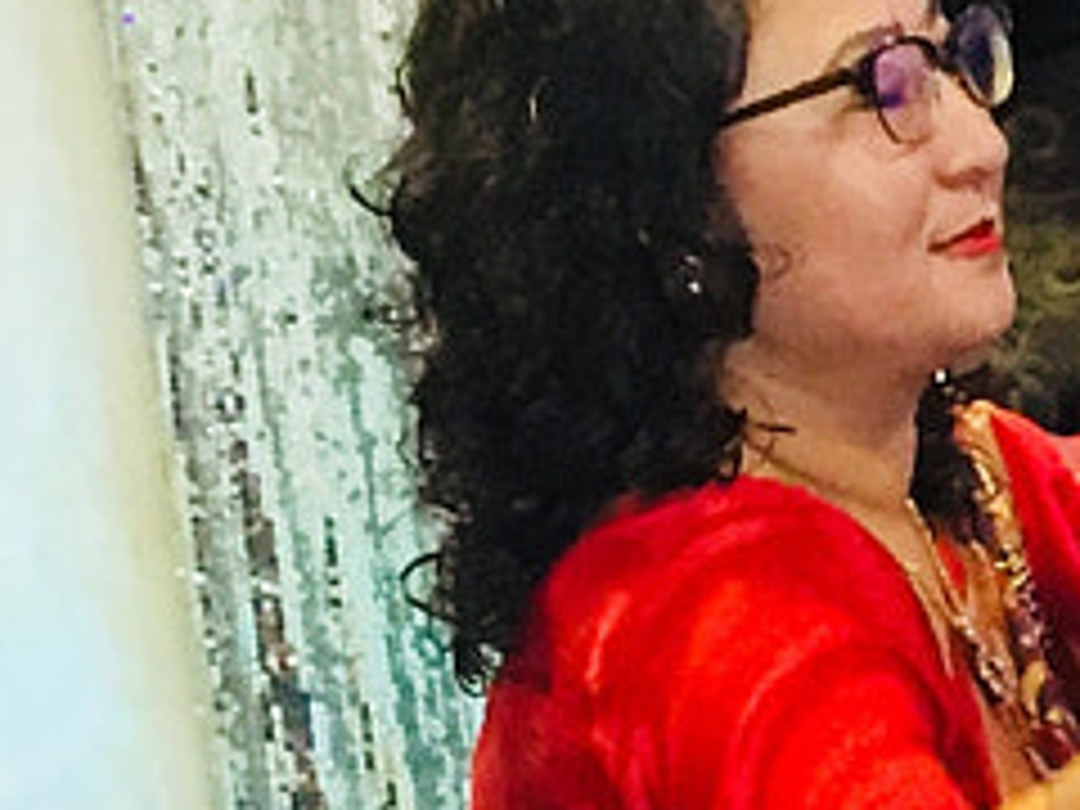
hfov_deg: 9.7
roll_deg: +5.5
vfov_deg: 7.6
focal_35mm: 193
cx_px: 2038
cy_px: 1228
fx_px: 6021
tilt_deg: -13.5
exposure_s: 1/25
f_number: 2.2
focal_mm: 4.15
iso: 250
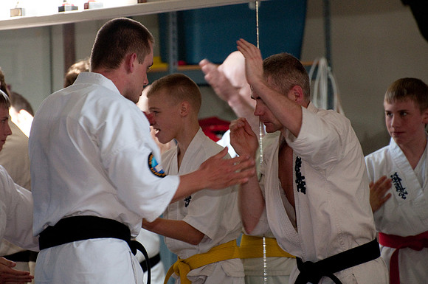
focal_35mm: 375
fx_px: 4452
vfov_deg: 3.7
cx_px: 214
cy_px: 142
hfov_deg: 5.5
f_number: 5.6
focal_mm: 250
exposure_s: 1/200
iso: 800
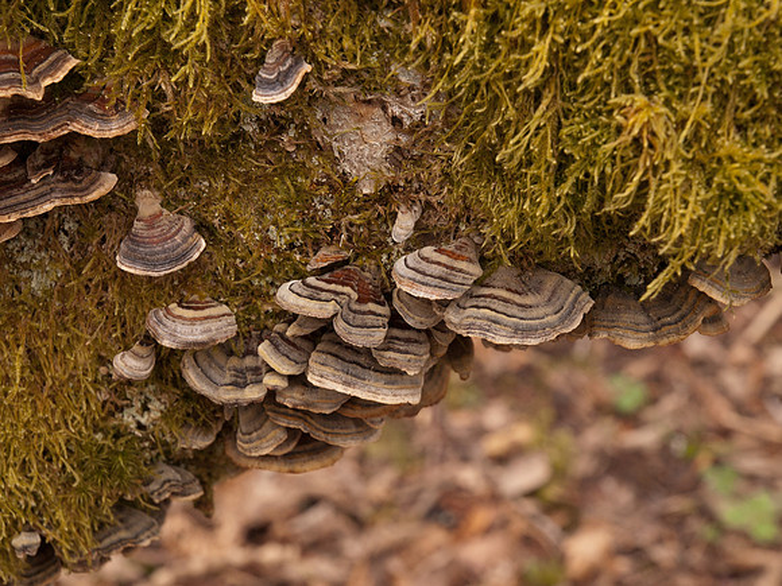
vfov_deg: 17.6
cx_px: 391
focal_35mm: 84
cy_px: 293
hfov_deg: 23.3
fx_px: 1898
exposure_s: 1/50
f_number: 9
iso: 400
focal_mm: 42
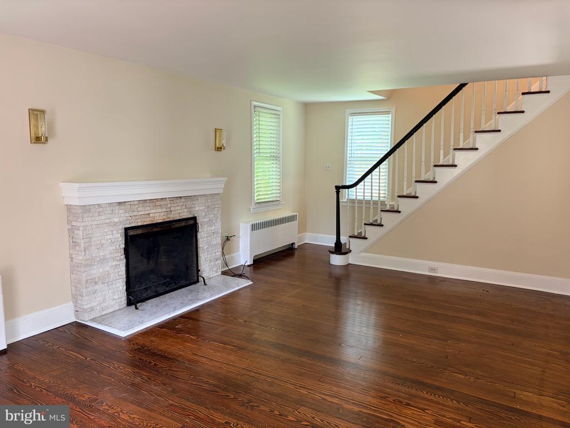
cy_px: 214
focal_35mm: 26
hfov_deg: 67.3
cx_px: 285
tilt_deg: -6.8
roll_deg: -0.6
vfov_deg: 53.1
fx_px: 428
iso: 125
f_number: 1.6
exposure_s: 1/60
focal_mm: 5.96
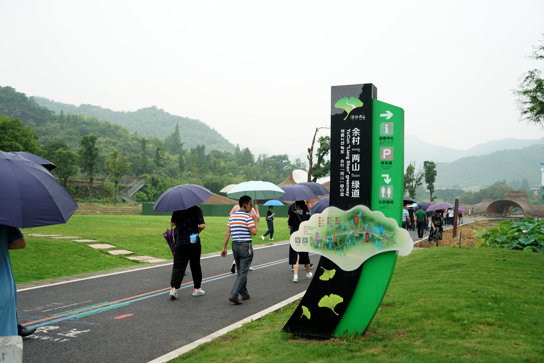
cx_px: 272
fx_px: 514
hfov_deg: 55.8
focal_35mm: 34
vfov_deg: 38.9
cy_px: 182
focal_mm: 34
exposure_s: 1/200
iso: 200
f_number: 4
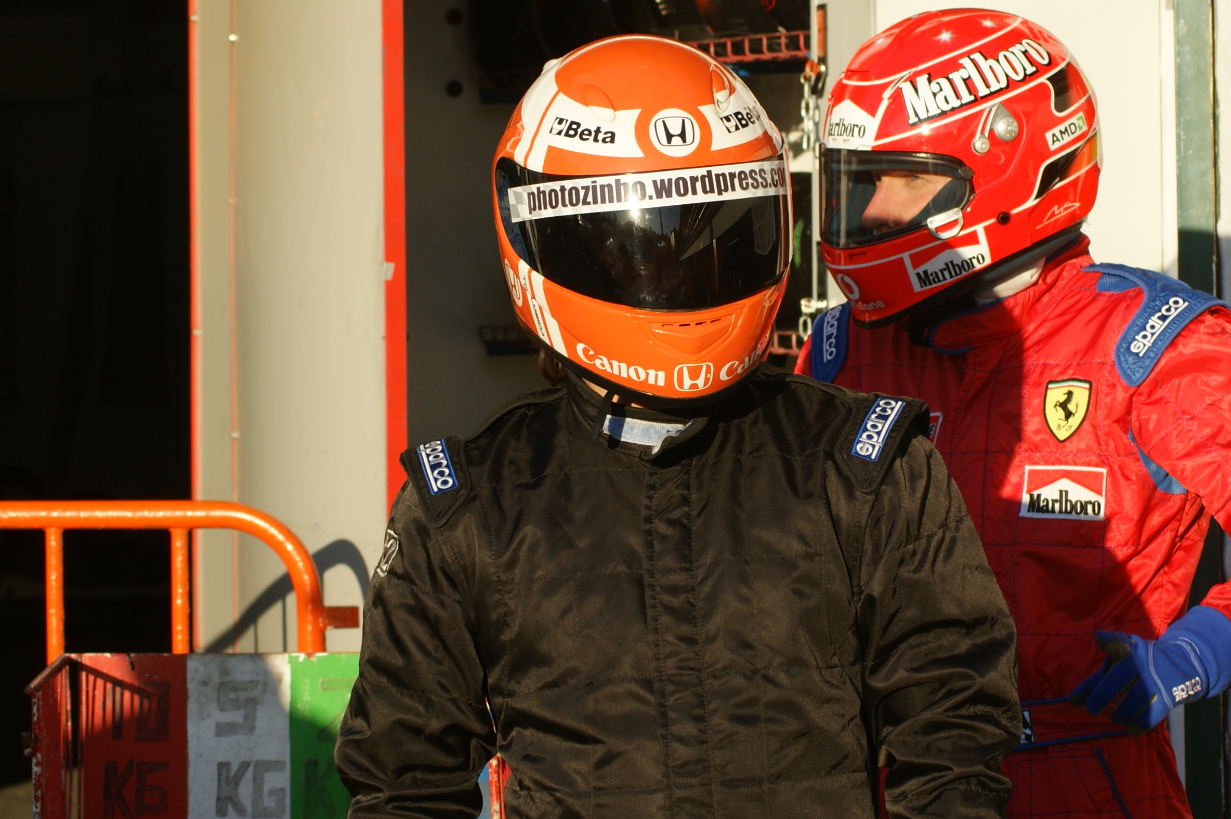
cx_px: 714
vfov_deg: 8.6
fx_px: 5467
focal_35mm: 160
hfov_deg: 12.8
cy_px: 364
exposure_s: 1/250
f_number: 6.3
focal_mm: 55
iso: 100
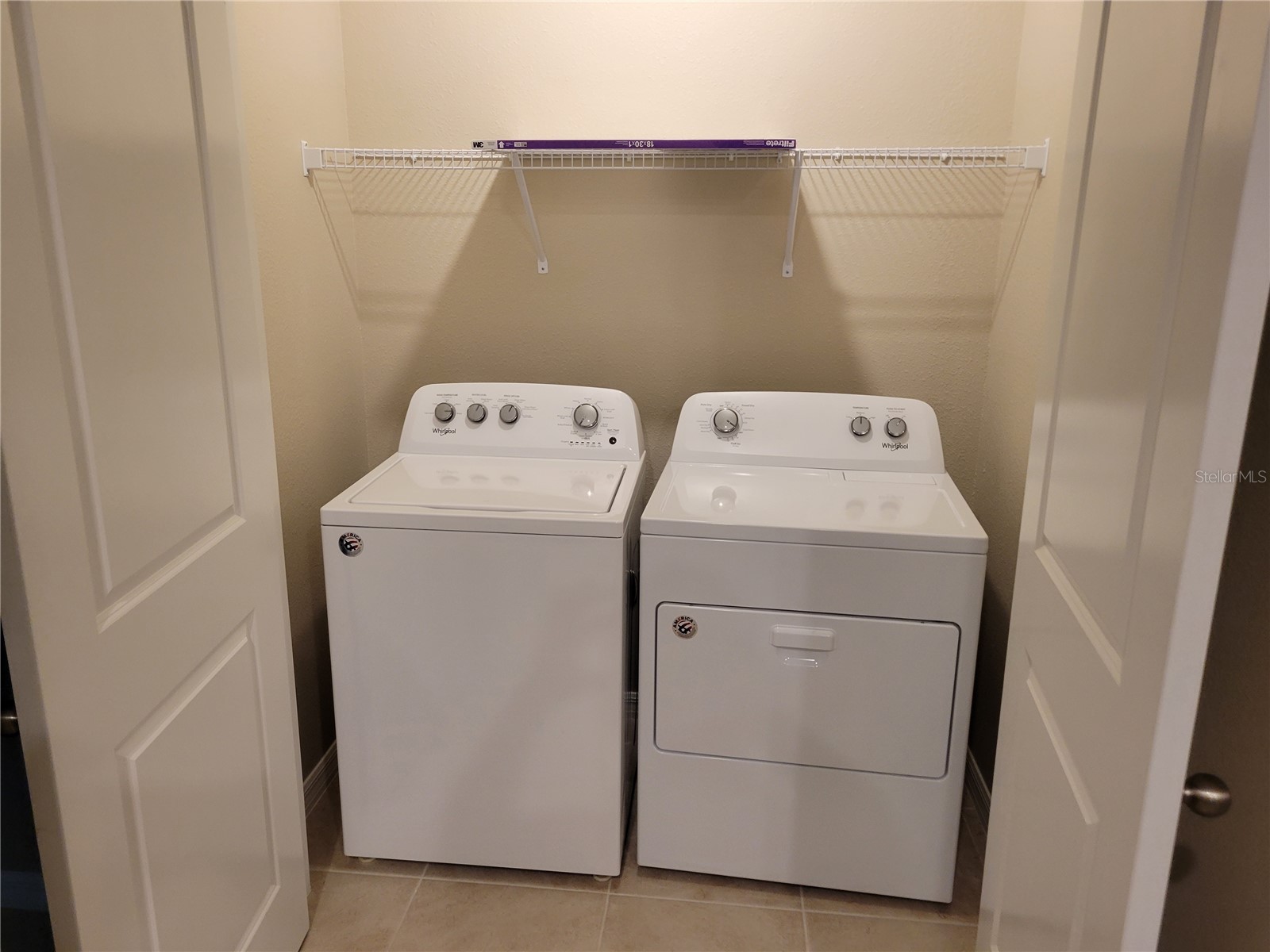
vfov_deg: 53.1
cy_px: 476
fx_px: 954
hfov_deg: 67.3
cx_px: 635
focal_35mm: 26
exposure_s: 1/60
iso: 200
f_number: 1.8
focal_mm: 5.4
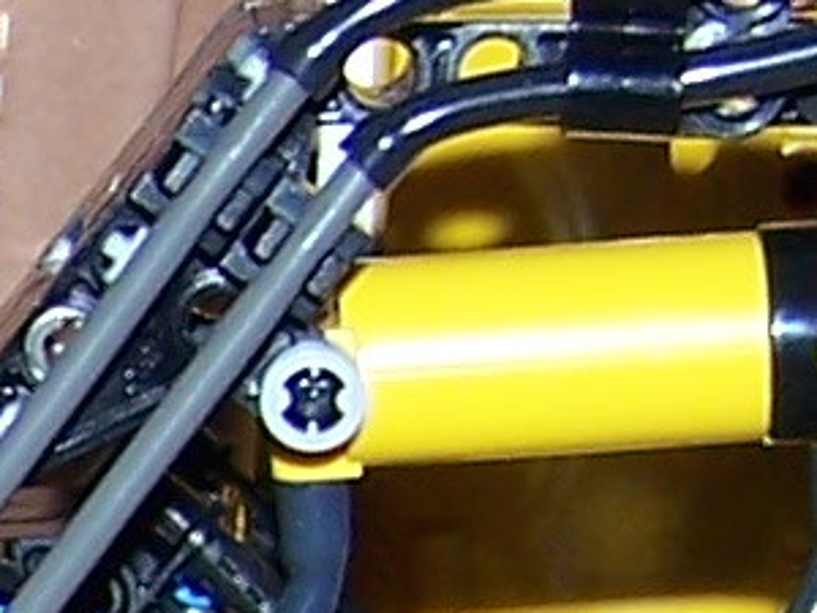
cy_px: 1338
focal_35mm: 292
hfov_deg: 6.3
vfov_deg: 5.0
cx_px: -1522
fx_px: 6892
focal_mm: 6.3
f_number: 2.8
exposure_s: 1/60
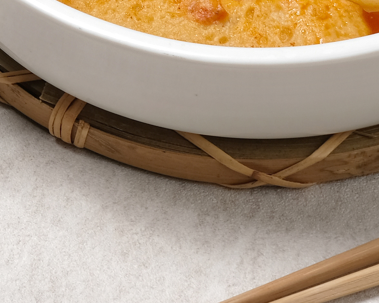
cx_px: 270
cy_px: -196
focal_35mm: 392
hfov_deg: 4.9
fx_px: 4396
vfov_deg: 3.9
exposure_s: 1/125
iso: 100
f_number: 11
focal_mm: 54.5
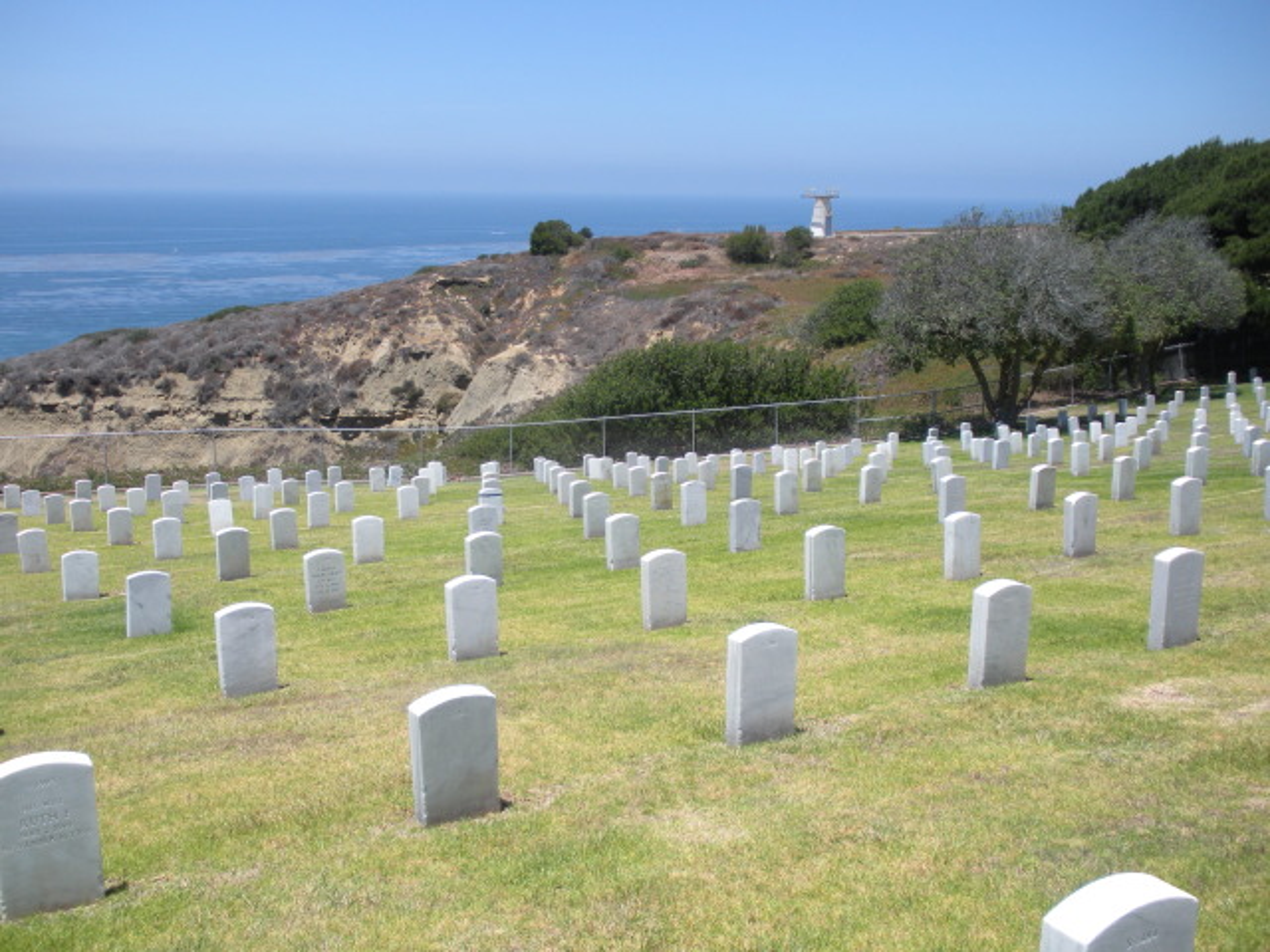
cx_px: 635
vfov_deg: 39.7
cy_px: 476
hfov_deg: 51.4
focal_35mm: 36
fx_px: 1321
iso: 64
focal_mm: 6.3
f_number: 3.5
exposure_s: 1/583
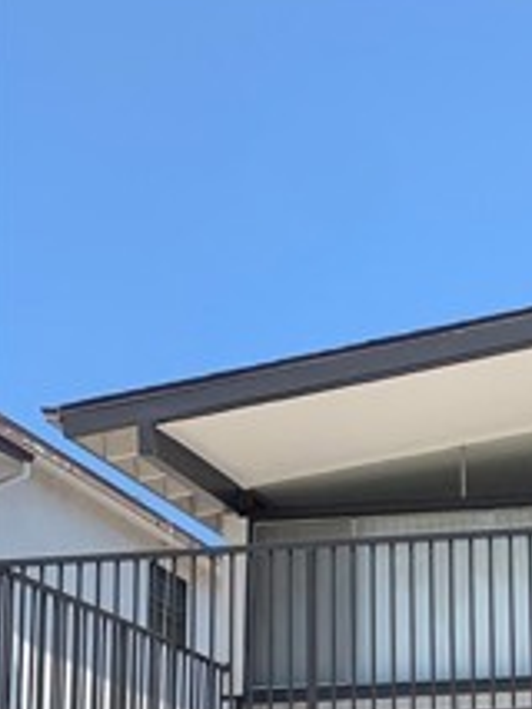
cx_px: 788
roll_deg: +1.4
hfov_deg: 17.2
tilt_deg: +10.4
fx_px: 1597
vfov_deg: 23.3
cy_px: 806
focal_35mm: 78
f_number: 1.8
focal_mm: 4.25
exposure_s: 1/2309
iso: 25
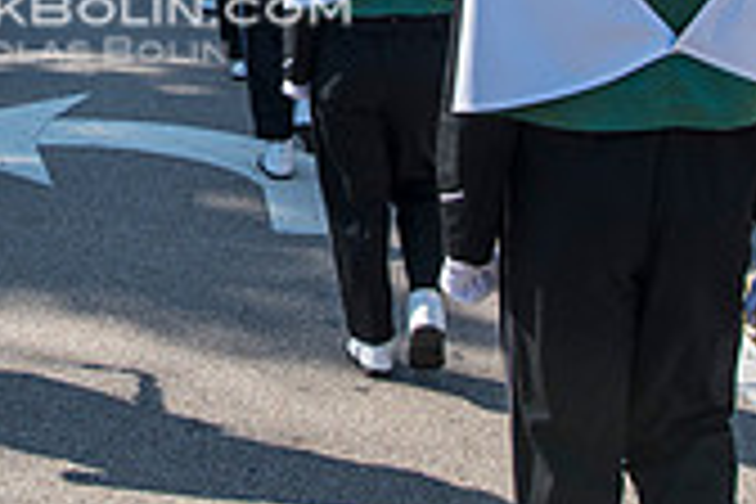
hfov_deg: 23.7
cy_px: -151
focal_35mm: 83
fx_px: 1743
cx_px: 40
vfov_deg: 15.6
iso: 200
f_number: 5.6
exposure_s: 1/1000
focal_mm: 24
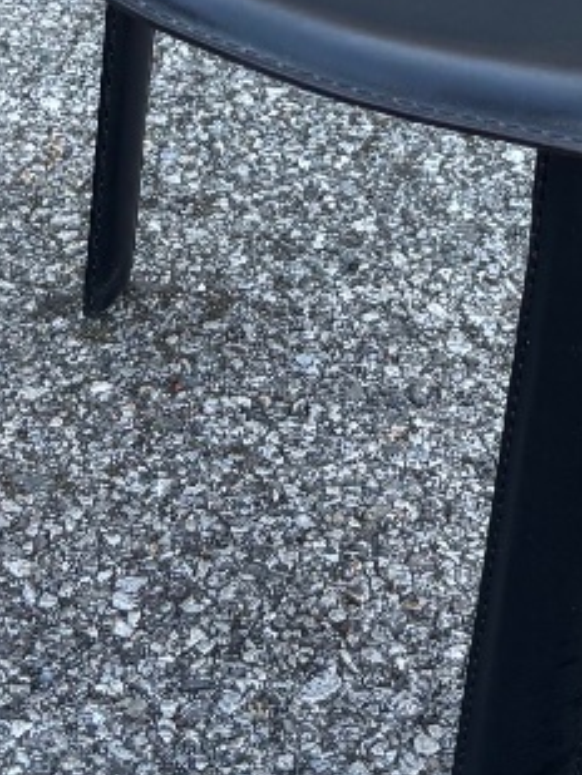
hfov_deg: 14.6
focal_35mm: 101
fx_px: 2263
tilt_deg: -24.6
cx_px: 396
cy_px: -261
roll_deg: -6.6
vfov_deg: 18.0
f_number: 1.6
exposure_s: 1/219
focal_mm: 5.96
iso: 40
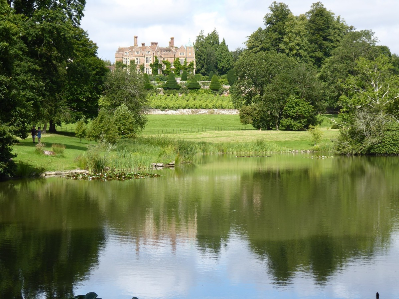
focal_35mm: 85
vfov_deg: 17.4
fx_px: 980
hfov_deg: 23.0
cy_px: 150
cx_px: 200
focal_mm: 14.1
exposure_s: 1/320
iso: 80
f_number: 4.7
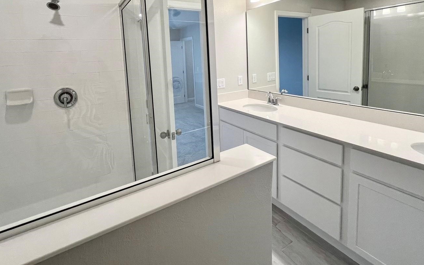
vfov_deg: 65.5
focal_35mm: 17
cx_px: 197
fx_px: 196
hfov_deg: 94.2
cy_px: 80
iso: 100
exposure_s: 1/120
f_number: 1.8
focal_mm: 1.57
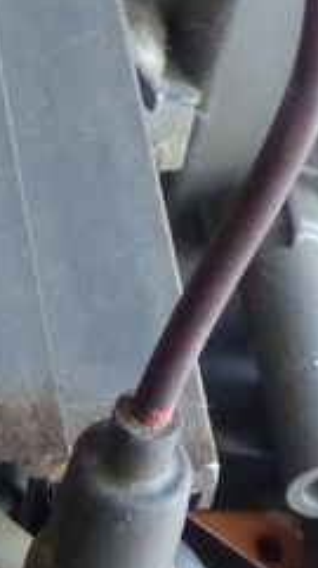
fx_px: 4271
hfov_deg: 4.0
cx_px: -883
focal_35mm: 284
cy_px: -365
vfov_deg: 7.4
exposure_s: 1/13
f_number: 2.8
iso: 400
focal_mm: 8.7
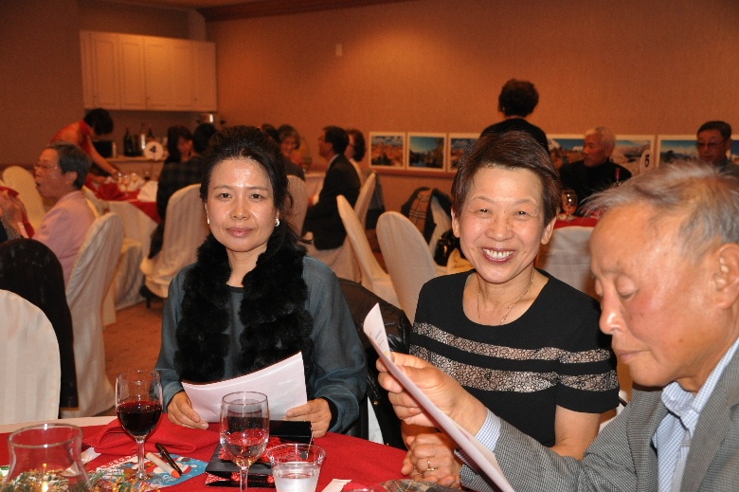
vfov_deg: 29.8
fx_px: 923
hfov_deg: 43.6
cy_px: 246
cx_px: 370
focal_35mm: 45
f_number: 4.2
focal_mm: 30
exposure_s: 1/60
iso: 800
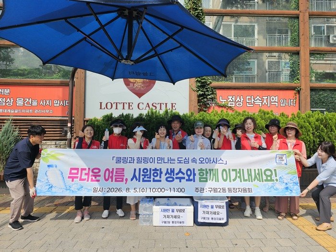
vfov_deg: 58.9
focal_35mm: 23
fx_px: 223
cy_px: 126
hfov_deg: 73.9
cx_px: 168
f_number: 1.7
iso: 10
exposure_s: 1/574
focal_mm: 6.3
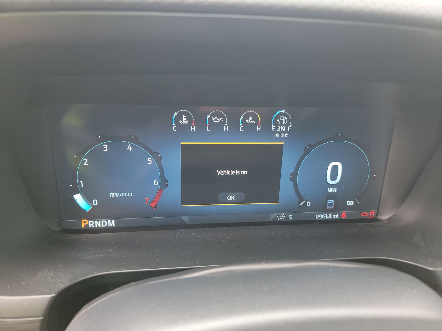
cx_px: 221
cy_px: 166
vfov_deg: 56.8
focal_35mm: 24
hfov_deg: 71.6
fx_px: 306
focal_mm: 6.7
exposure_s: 1/59
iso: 211
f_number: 1.8
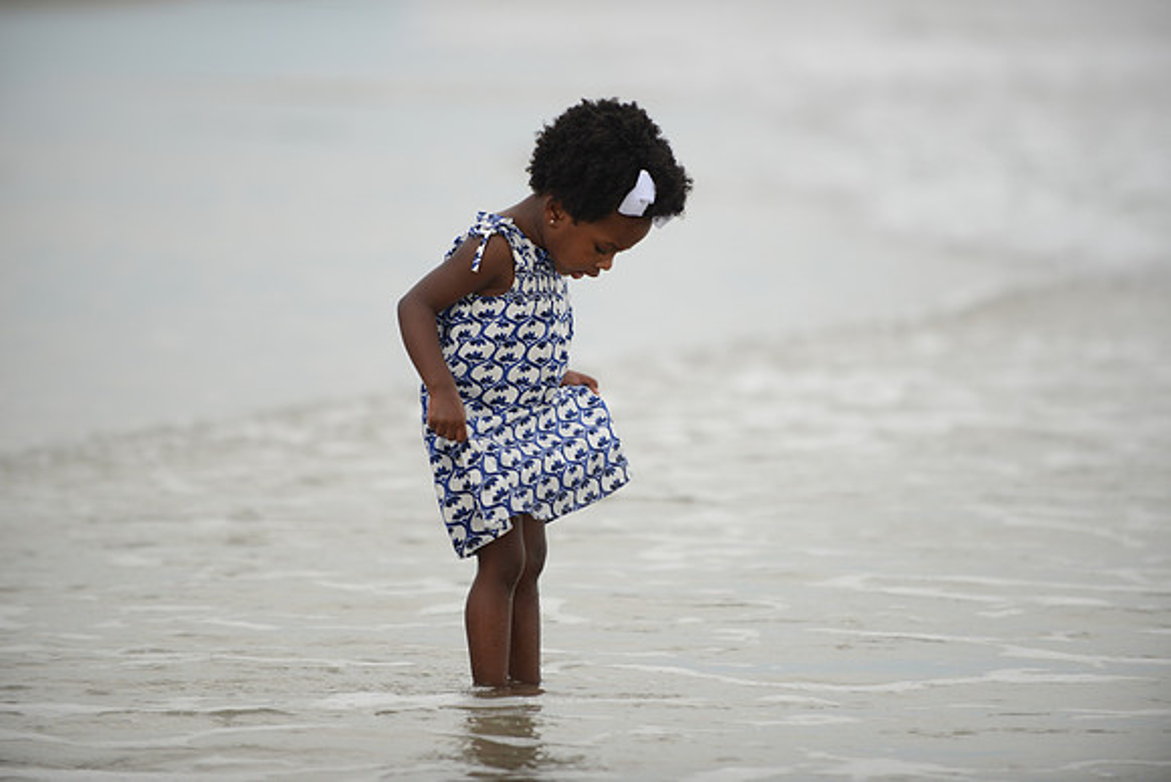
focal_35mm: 200
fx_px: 6507
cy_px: 391
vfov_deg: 6.9
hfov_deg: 10.3
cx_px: 586
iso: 400
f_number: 2.8
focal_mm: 200
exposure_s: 1/500
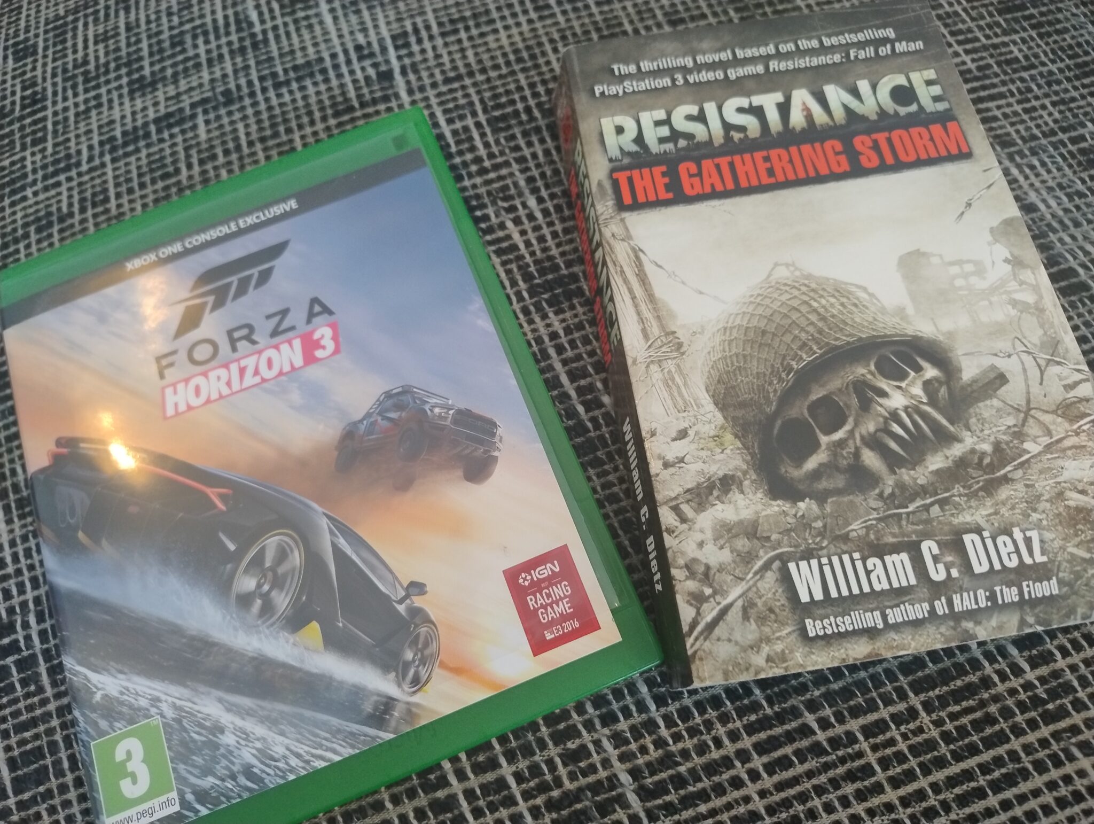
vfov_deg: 56.9
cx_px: 547
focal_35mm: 24
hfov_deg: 71.5
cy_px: 412
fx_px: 760
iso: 1234
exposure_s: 1/33.3
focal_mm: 5.56
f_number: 1.8
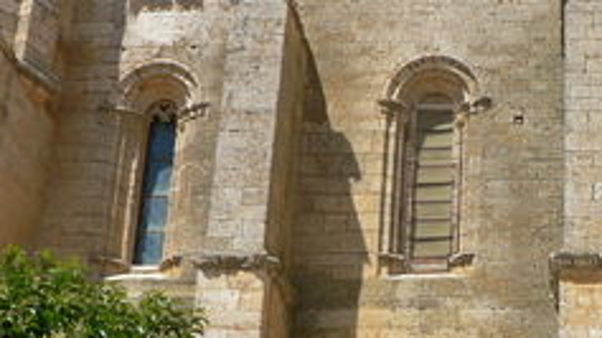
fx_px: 1260
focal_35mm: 79
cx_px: 561
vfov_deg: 14.9
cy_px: 366
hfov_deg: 25.9
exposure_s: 1/400
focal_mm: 6
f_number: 5
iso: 64
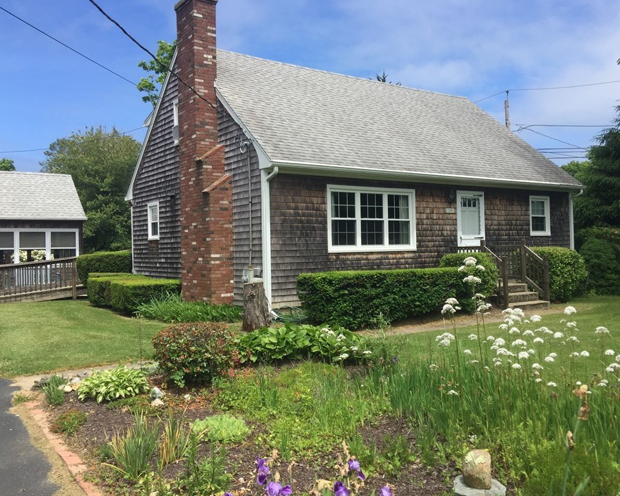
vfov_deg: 45.8
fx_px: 587
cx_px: 334
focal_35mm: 32
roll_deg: +0.5
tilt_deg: -1.1
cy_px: 248
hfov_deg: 55.6
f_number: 2.2
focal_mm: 4.15
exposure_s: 1/1412
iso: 32
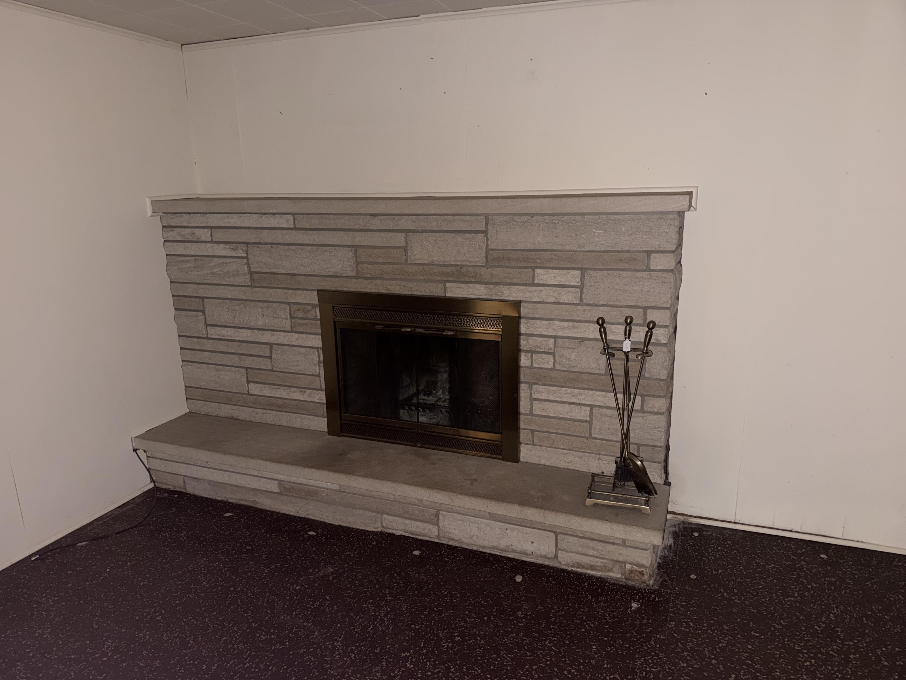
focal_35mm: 24
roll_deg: +1.8
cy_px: 340
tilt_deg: -15.1
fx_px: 628
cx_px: 453
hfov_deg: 71.6
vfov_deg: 56.8
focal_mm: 6.76
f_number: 1.78
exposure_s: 1/4
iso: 160
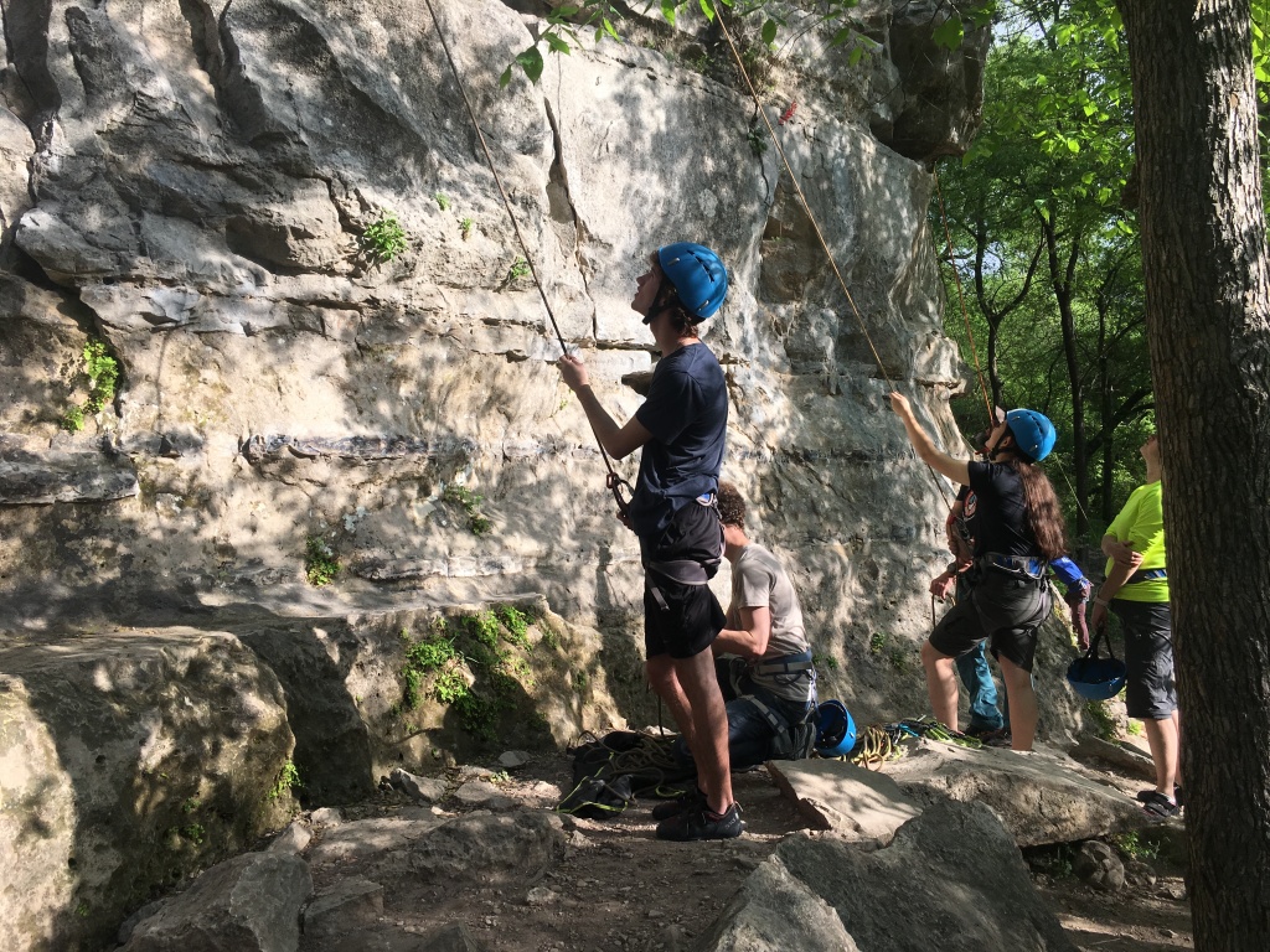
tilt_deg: +1.2
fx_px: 1064
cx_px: 635
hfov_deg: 61.7
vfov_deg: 48.2
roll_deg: +5.3
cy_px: 476
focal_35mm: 29
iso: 25
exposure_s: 1/601
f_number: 2.2
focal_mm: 4.15
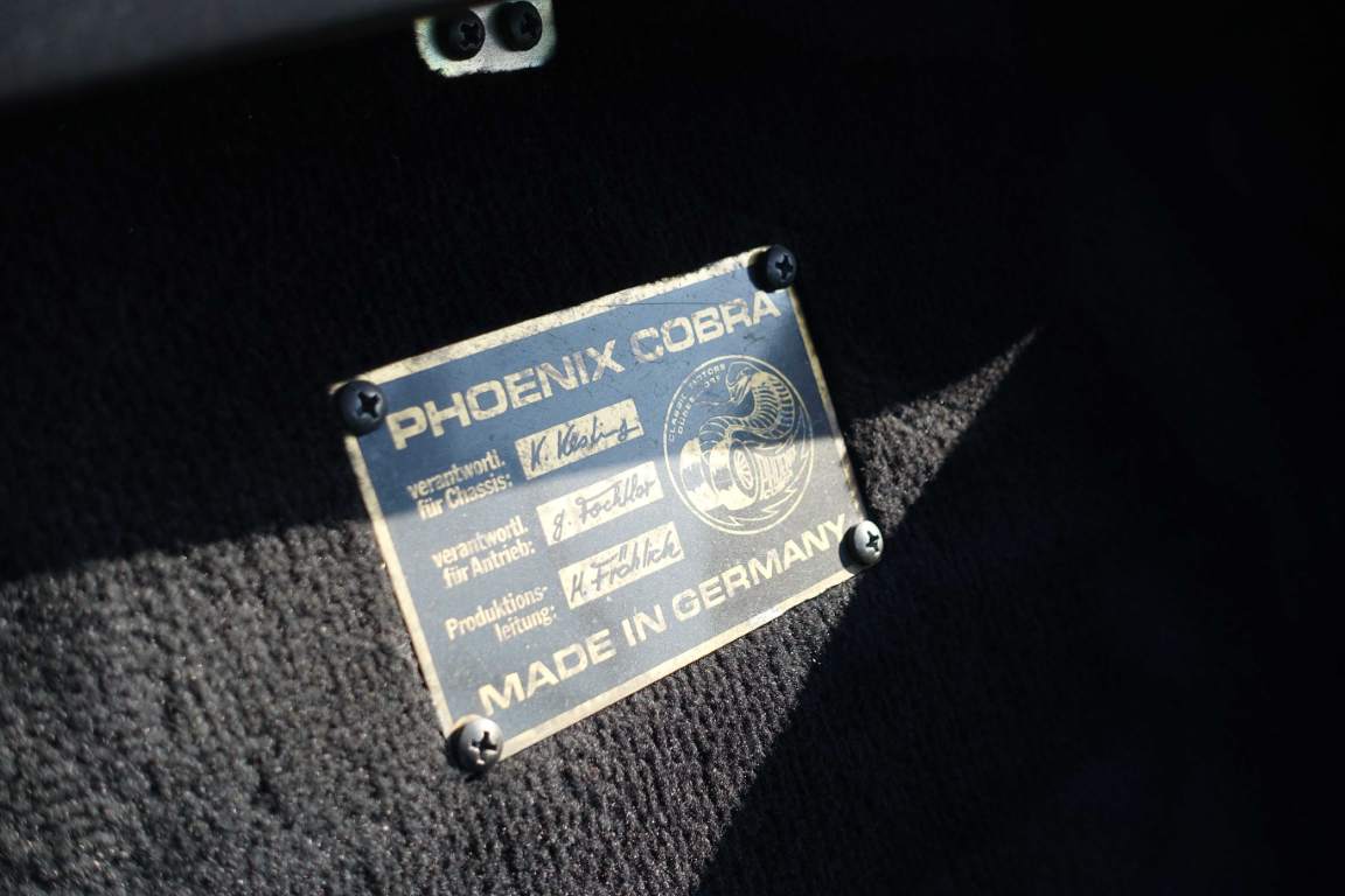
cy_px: 448
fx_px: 1793
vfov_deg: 28.1
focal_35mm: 48
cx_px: 672
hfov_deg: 41.1
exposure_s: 1/200
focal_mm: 17.49
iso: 125
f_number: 4
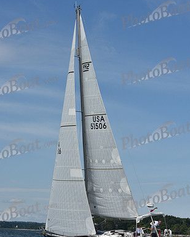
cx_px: 89
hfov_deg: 15.5
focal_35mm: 99
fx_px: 696
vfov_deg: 19.4
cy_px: 111
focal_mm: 70
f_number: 11
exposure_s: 1/1000
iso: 320
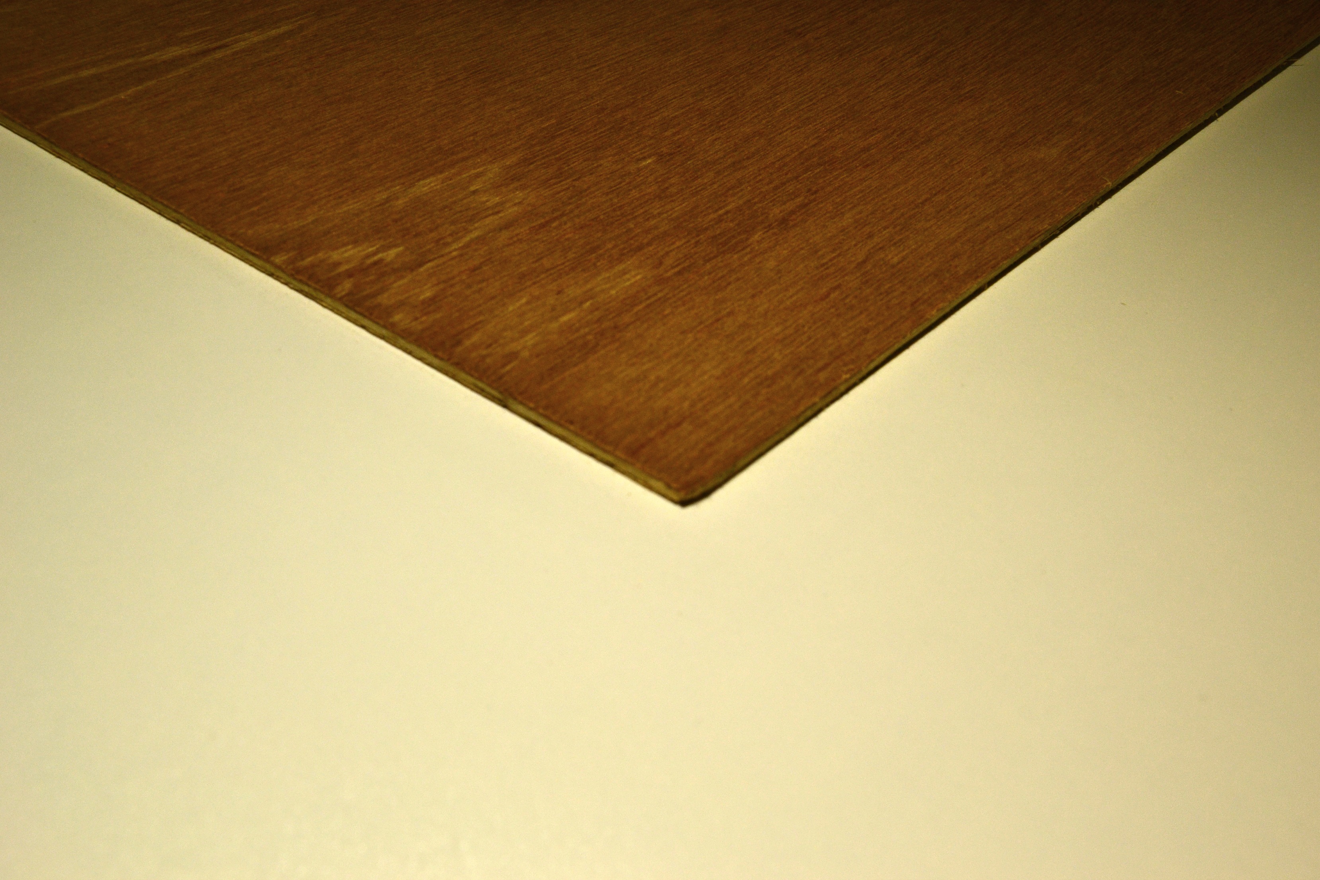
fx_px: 1540
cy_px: 440
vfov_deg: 31.9
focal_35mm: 42
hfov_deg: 46.4
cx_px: 660
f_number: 10
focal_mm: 28
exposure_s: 1/250
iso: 400
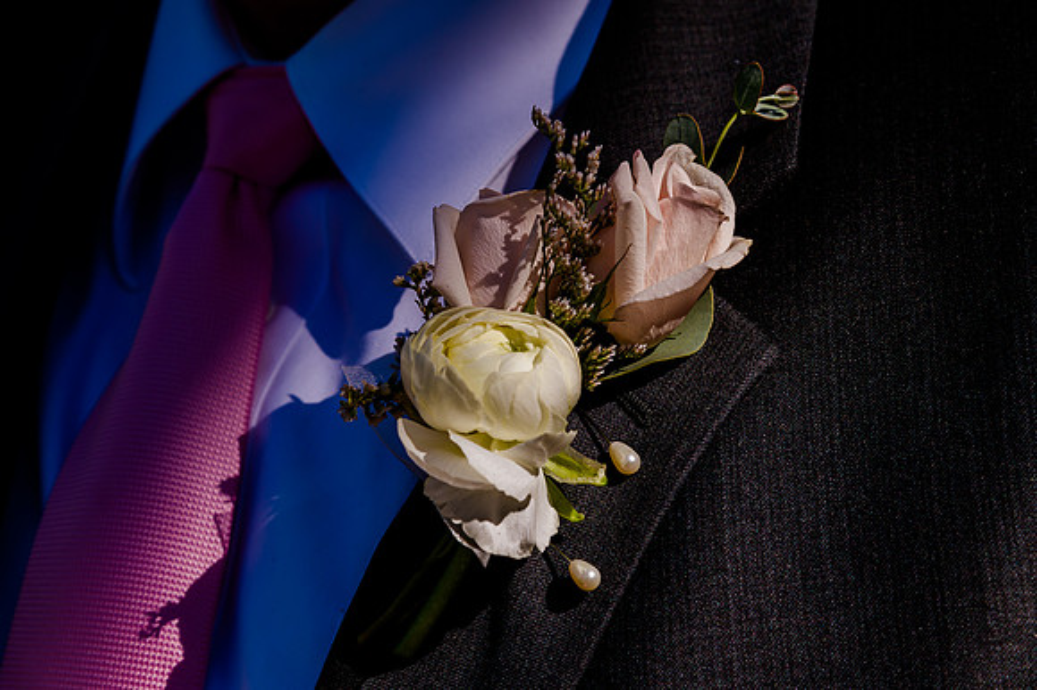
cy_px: 345
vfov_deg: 13.0
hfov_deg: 19.5
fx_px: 3023
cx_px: 518
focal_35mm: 105
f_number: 10
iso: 200
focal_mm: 105
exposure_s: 1/640
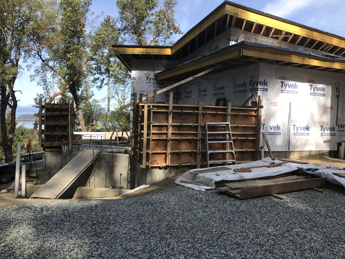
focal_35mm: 28
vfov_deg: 49.7
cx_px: 172
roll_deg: -1.3
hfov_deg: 63.4
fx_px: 279
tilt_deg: -3.1
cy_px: 130
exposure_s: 1/1053
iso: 20
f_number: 1.8
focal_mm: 3.99
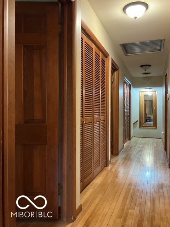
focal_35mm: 29
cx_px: 85
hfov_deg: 48.2
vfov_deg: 61.7
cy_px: 114
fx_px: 190
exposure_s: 1/30
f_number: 1.8
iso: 400
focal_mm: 3
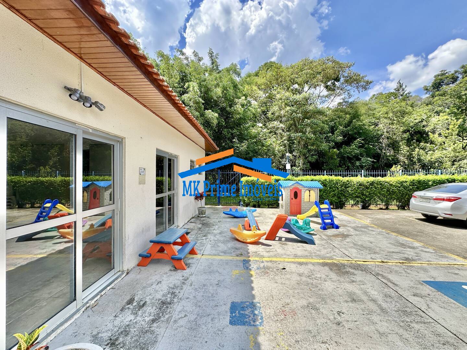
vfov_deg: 85.7
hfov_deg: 102.1
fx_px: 189
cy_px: 175
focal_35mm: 14
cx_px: 234
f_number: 2.2
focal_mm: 2.22
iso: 40
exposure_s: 1/807
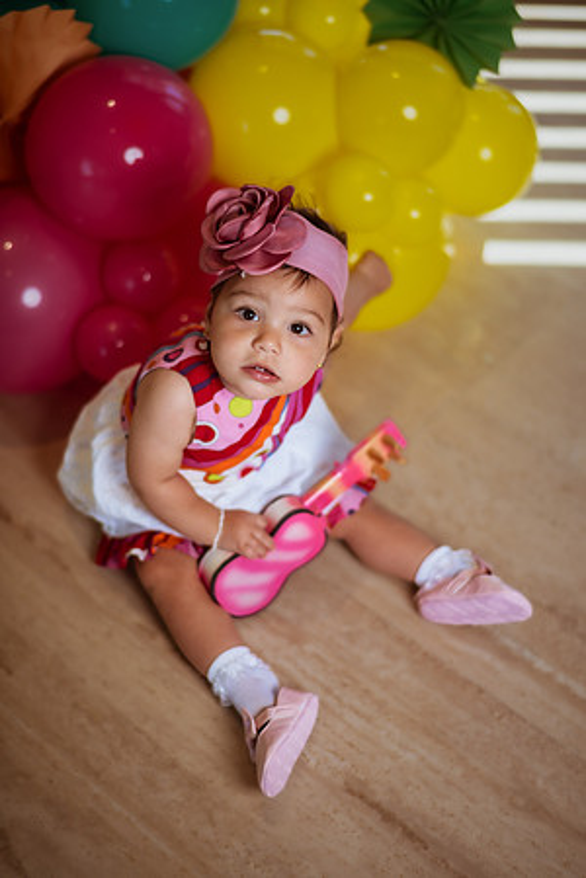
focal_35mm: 58
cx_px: 293
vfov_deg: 34.5
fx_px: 1416
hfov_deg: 23.4
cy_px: 439
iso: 160
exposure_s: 1/1250
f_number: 1.6
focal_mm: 58
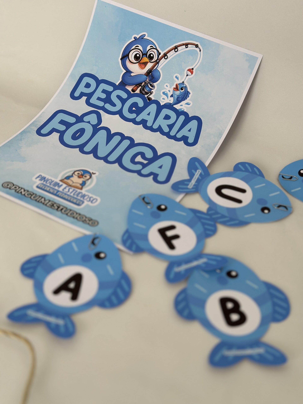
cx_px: 152
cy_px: 202
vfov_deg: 39.7
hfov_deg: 30.3
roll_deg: -5.0
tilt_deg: -39.7
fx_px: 560
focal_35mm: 48
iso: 80
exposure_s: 1/335
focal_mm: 6.86
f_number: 1.78
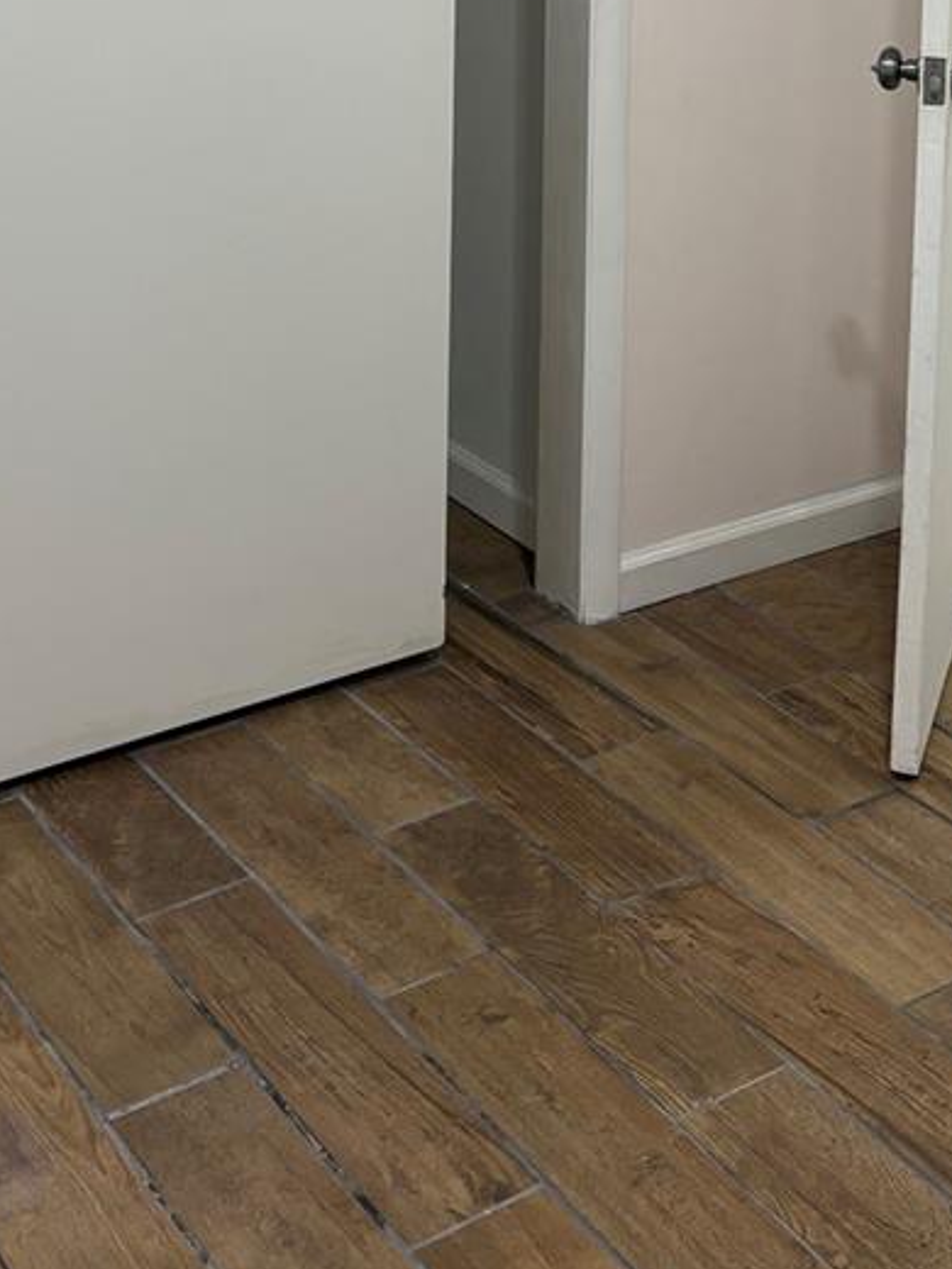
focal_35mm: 60
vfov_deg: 29.0
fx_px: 2200
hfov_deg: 24.4
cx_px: 564
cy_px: -137
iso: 100
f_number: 1.6
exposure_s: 1/60
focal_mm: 5.96
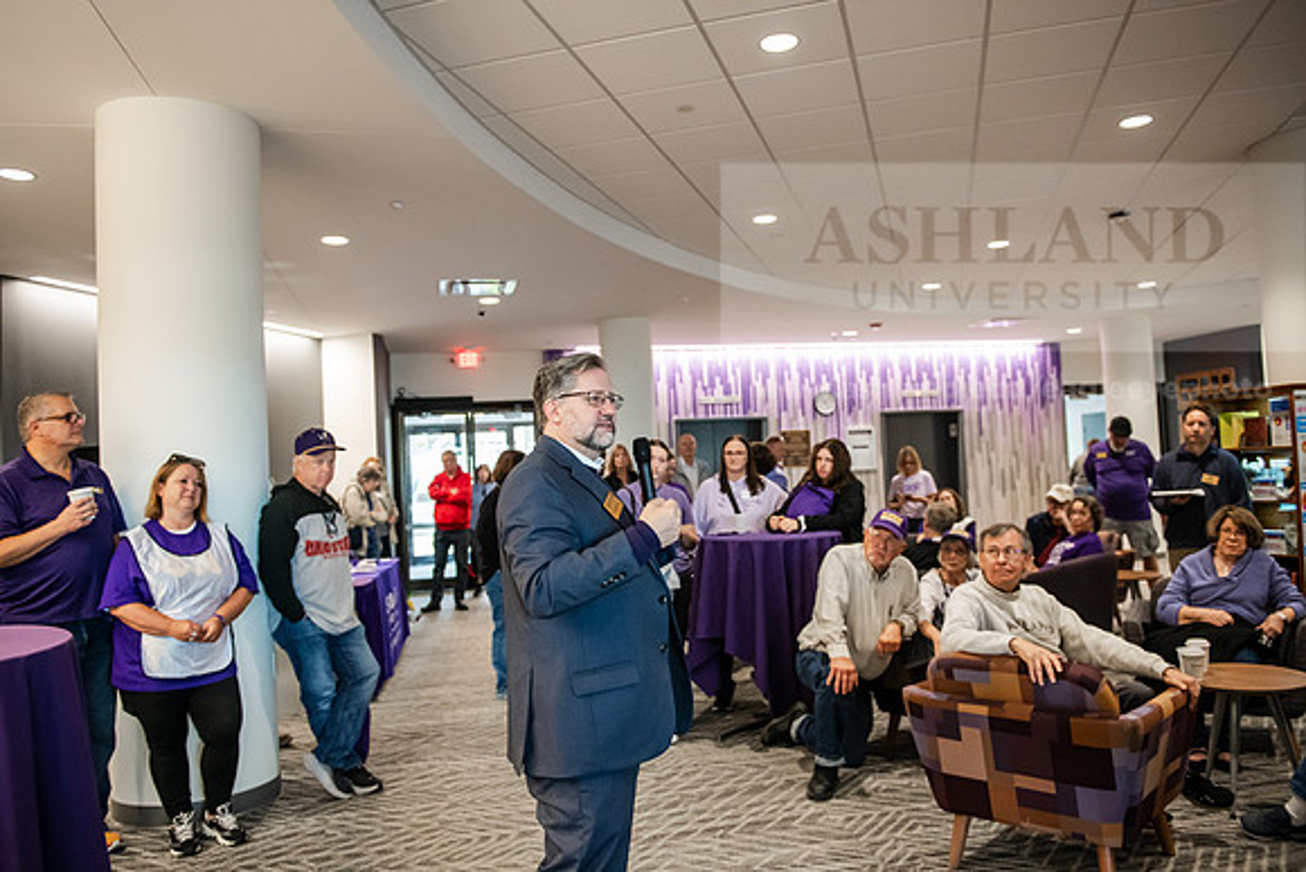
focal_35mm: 27
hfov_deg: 67.4
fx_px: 980
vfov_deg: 48.0
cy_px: 436
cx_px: 653
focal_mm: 27
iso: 2500
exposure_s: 1/200
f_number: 3.2
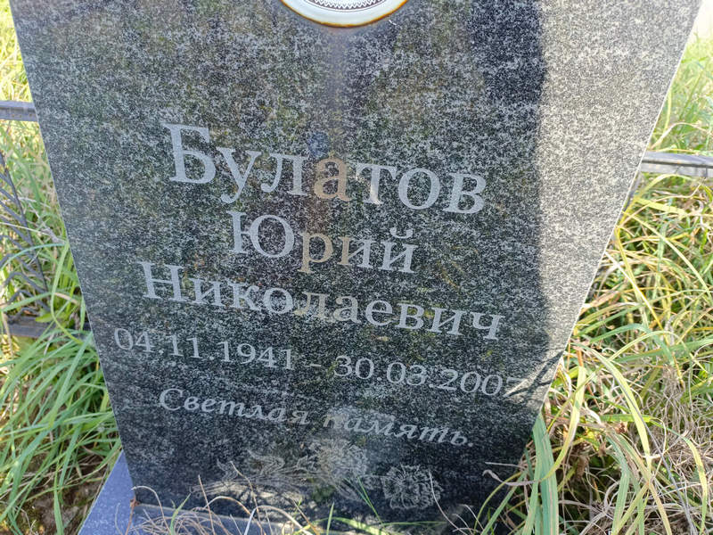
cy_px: 268
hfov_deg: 69.4
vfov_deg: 54.9
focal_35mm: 25
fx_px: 515
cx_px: 356
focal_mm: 4.76
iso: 112
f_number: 1.69
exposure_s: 1/120
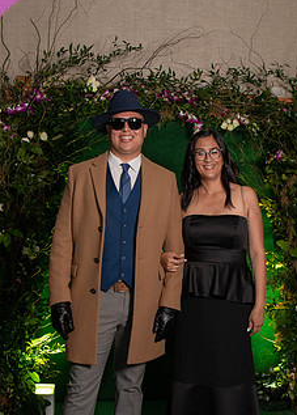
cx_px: 193
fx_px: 601
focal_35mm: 51
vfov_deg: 37.6
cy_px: 283
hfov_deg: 27.6
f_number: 4.5
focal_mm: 24
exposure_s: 1/80
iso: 800
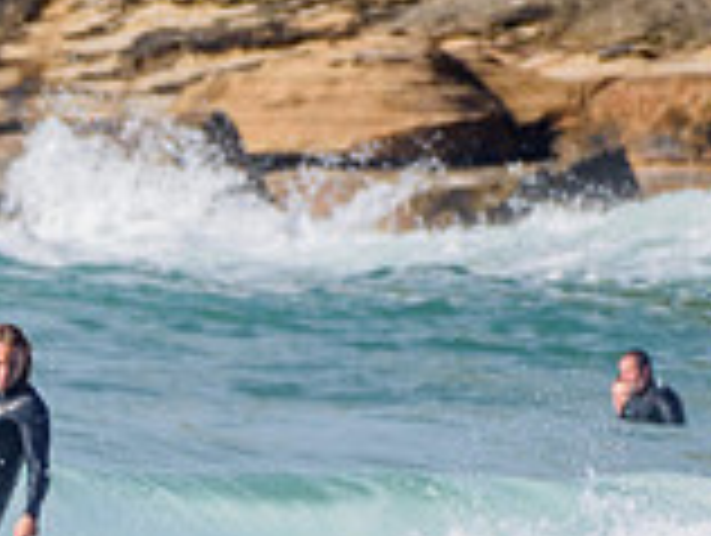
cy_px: 718
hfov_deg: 0.7
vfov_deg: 0.6
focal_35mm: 2646
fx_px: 54431
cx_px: -112
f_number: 5.6
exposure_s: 1/2000
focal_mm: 500
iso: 320
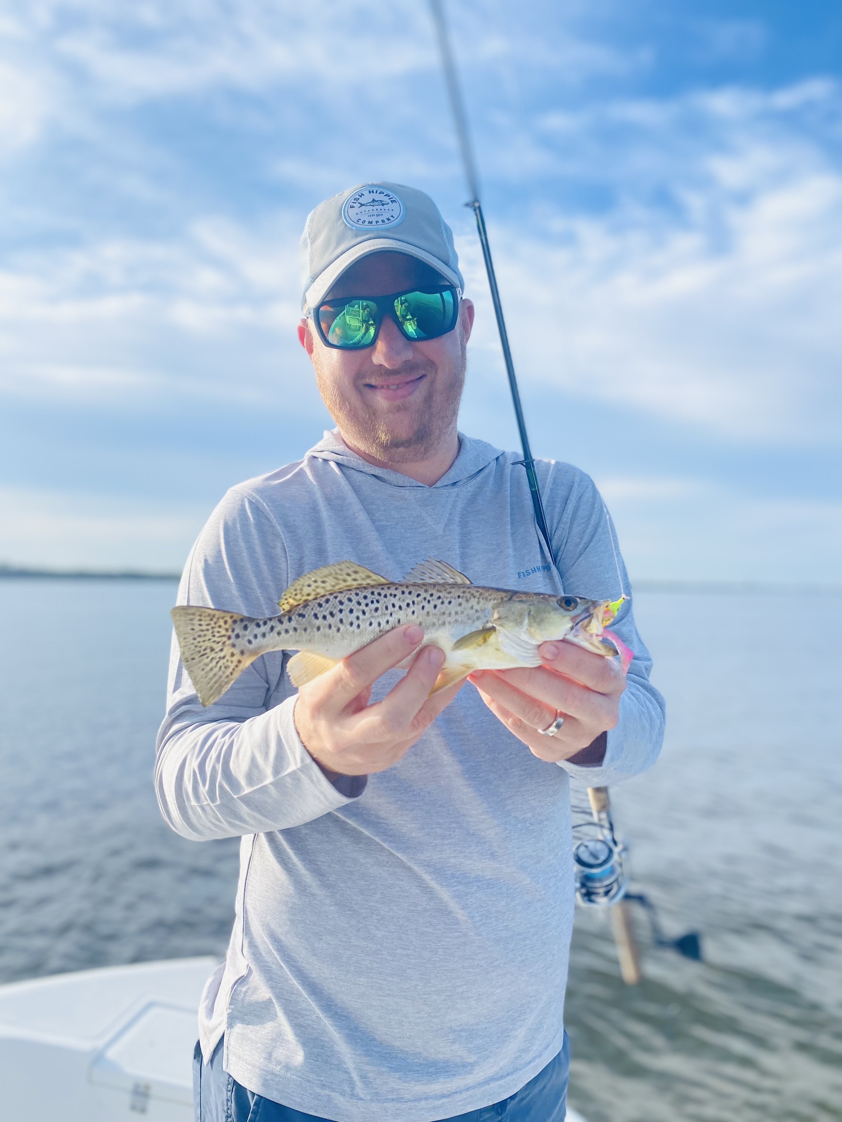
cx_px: 421
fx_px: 843
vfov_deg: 67.3
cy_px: 561
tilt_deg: +2.2
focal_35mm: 26
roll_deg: -1.8
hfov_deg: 53.1
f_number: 1.8
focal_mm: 4.25
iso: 32
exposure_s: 1/2513
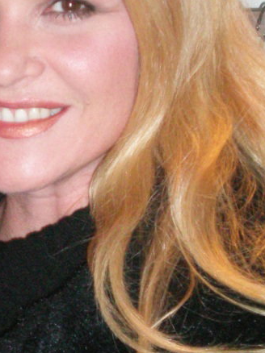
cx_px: 9
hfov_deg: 9.3
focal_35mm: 159
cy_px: 176
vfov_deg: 12.4
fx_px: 1625
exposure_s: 1/80
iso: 400
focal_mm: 11.3
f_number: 4.4
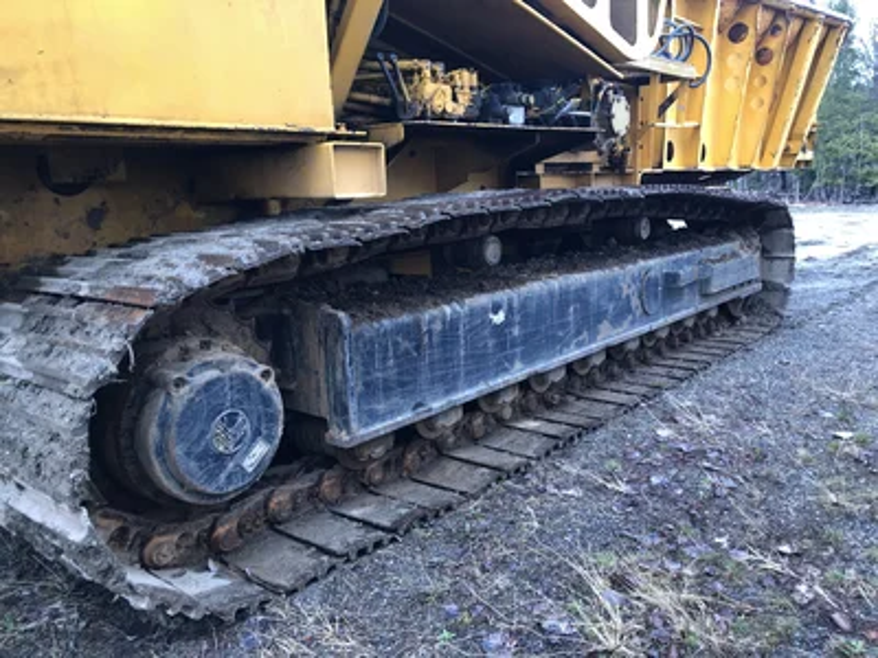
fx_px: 710
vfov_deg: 49.7
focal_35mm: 28
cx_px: 439
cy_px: 329
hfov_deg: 63.4
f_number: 1.8
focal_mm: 3.99
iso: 32
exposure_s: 1/24
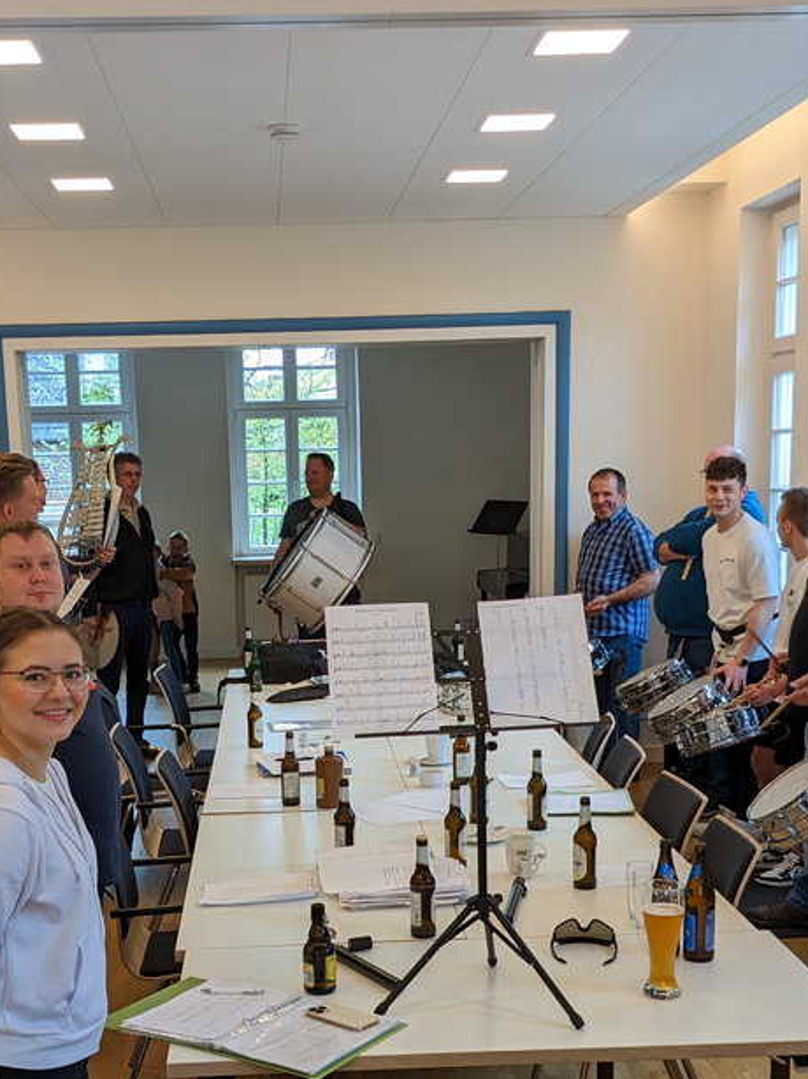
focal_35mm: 44
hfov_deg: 32.9
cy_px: 757
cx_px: 408
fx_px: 1370
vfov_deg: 42.1
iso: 55
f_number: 1.73
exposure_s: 1/100
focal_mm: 4.38
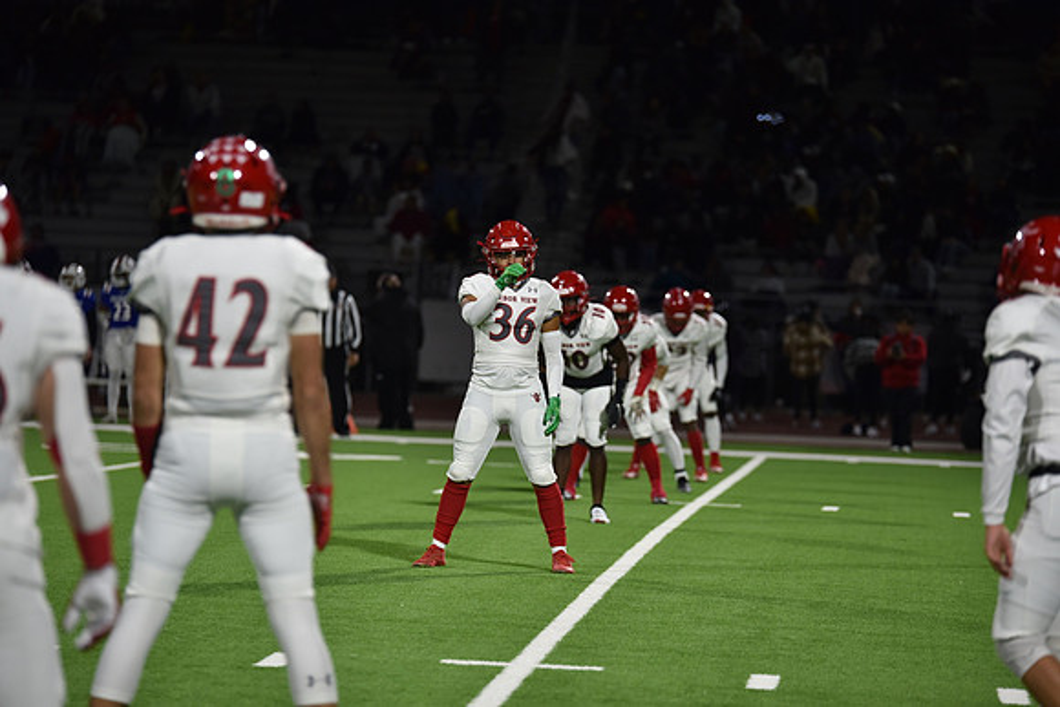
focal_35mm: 175
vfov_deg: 7.9
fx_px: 5154
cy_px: 354
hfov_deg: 11.7
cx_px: 530
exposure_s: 1/500
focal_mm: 175
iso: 1400
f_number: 2.8
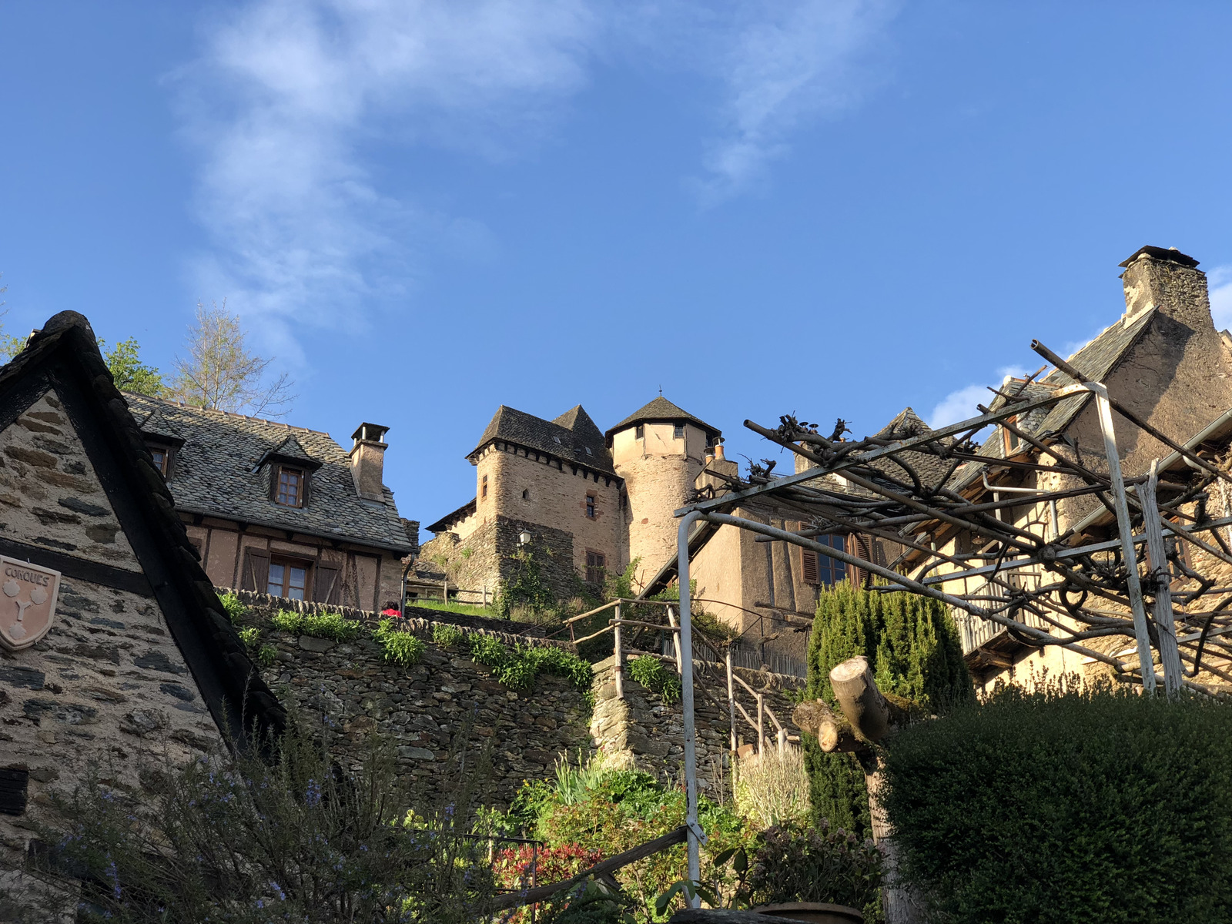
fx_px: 1851
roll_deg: +1.3
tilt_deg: +25.7
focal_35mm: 52
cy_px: 462
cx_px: 616
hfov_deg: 36.8
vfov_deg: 28.0
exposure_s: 1/410
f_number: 2.4
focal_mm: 6
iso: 16
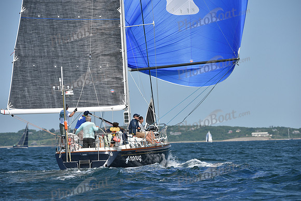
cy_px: 100
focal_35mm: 300
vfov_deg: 4.6
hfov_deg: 6.9
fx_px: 2509
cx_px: 150
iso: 320
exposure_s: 1/1600
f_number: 8
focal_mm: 300
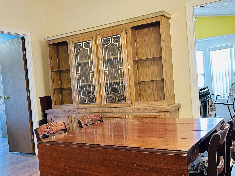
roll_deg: +4.2
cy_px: 103
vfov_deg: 34.3
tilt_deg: -2.3
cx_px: 58
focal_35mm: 42
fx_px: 285
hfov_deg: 43.3
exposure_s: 1/60
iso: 500
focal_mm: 6.86
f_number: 1.78
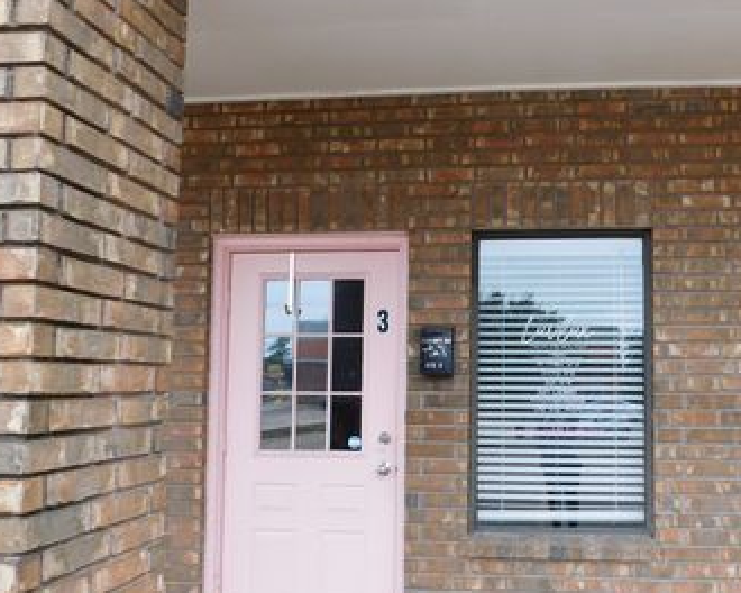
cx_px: 494
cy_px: 327
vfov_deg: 43.3
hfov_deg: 51.9
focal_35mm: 34
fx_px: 746
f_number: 3
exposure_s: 1/80
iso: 125
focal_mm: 4
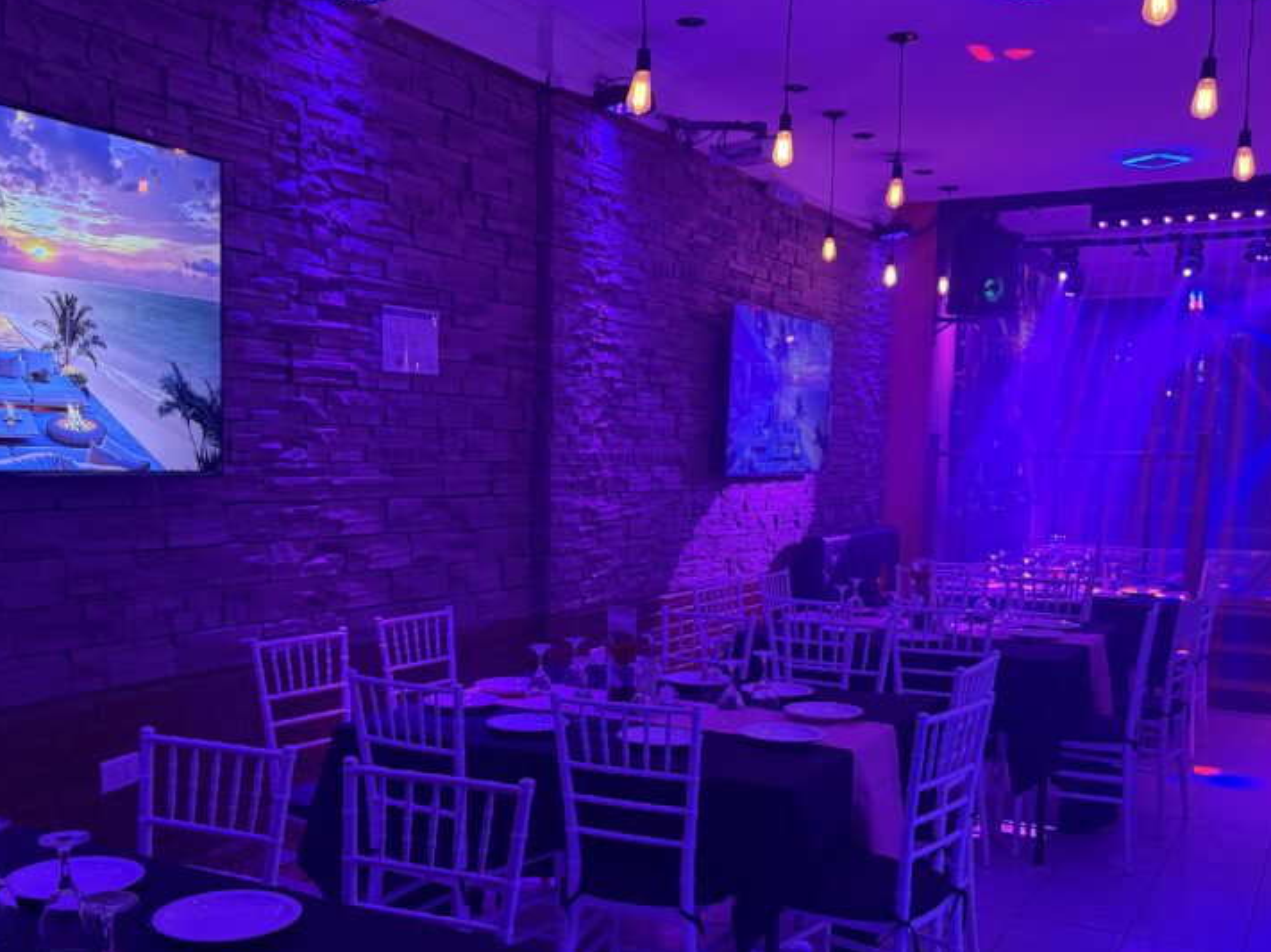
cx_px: 575
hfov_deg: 51.3
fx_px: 1322
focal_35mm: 36
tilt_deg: -5.0
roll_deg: -0.4
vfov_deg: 39.4
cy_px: 591
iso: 500
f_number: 1.78
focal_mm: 6.76
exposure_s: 1/50
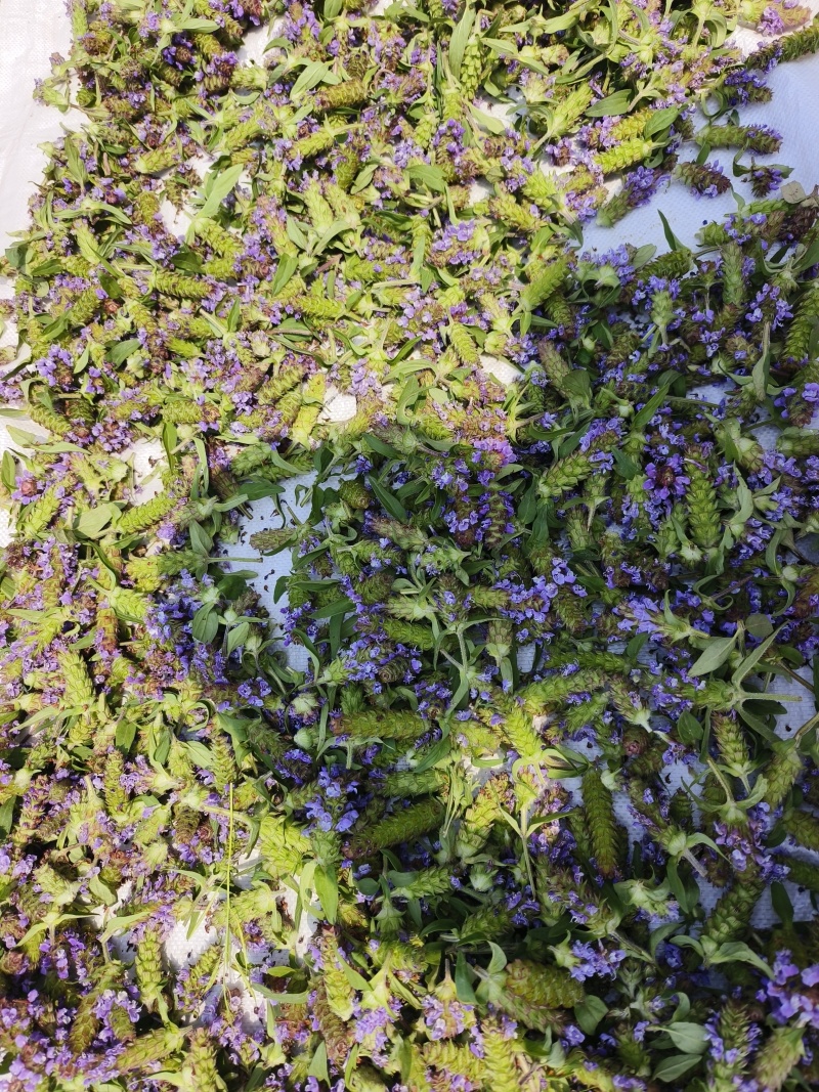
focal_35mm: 23
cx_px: 410
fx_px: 726
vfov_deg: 73.9
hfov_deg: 58.9
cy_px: 546
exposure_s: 1/1818
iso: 72
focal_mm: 5.5
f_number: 1.75
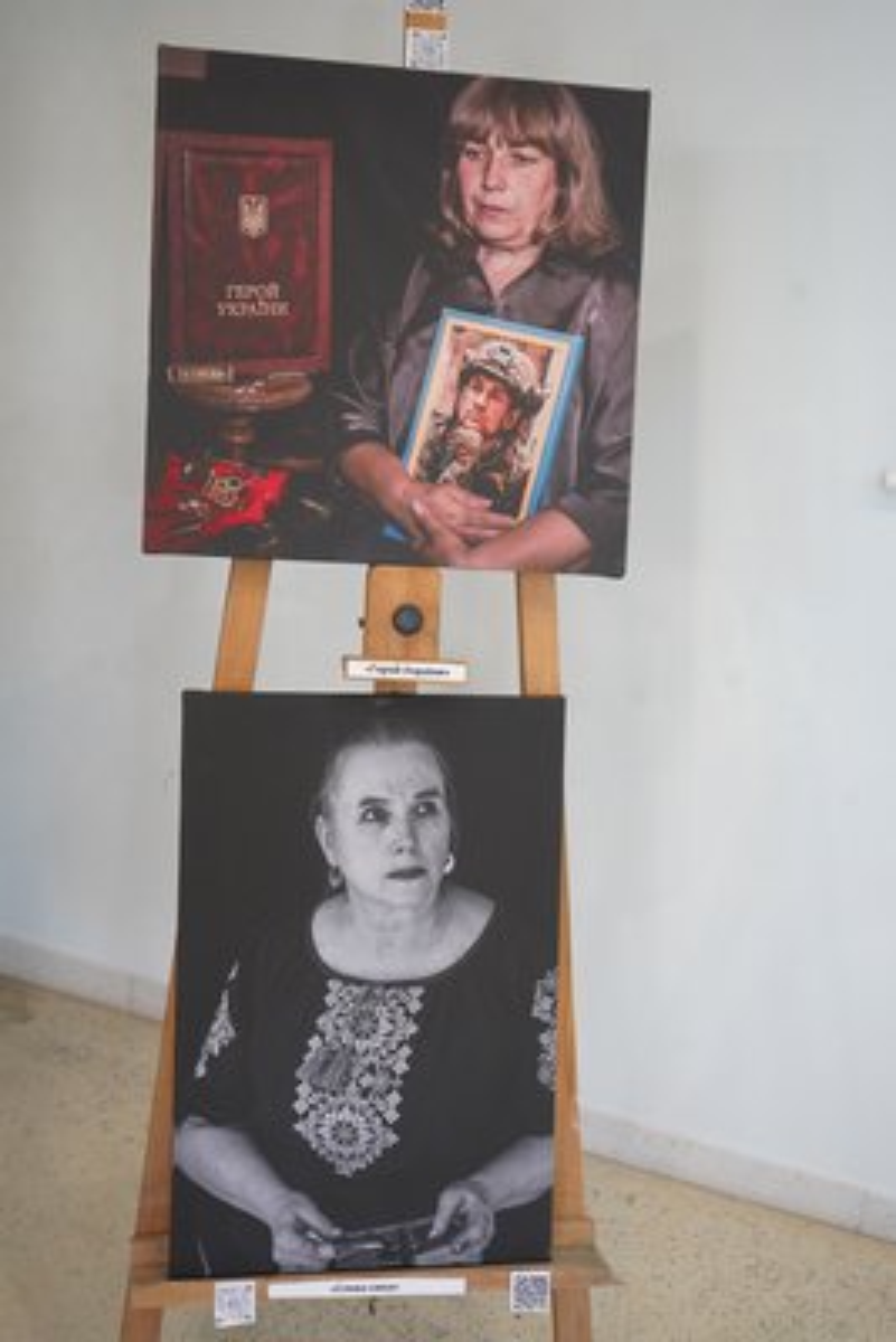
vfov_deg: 47.4
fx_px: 1529
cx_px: 448
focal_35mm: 41
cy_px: 671
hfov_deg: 32.7
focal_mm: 41
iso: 2000
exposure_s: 1/100
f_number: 5.6
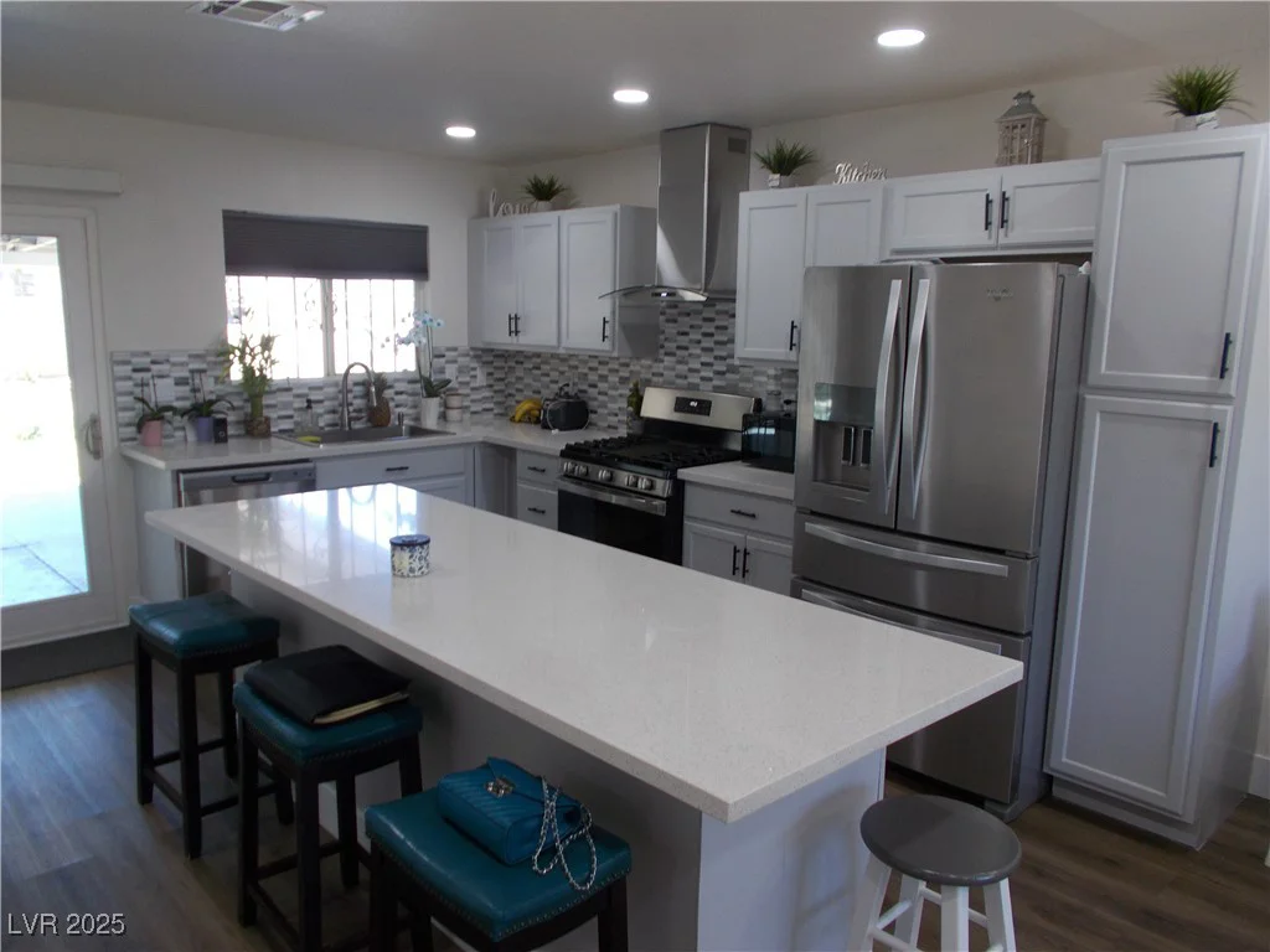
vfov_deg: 53.1
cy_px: 476
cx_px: 635
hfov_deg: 67.3
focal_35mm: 26
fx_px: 954
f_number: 3.2
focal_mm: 4.6
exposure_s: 1/25
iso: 100
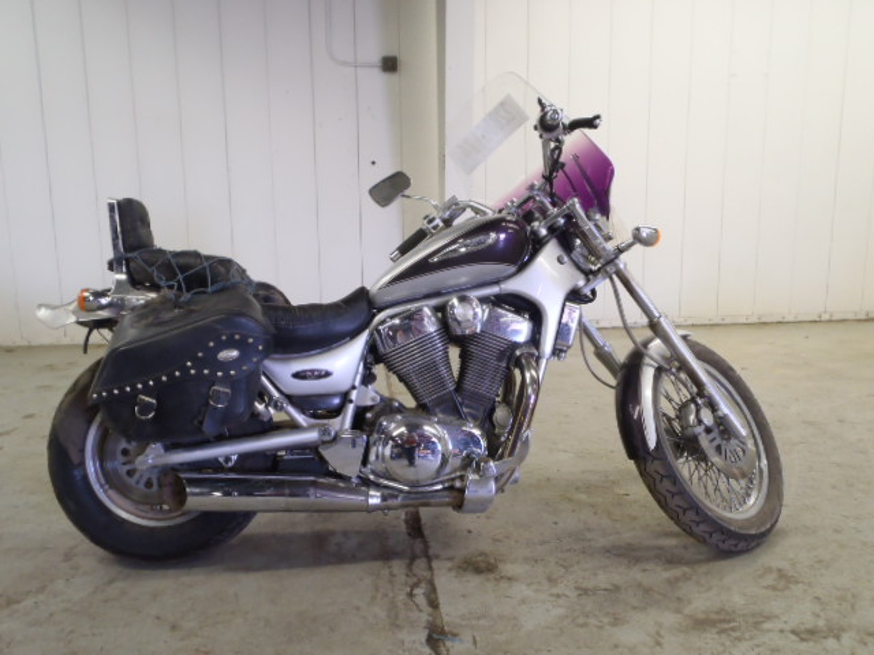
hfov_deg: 63.4
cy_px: 328
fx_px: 707
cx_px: 437
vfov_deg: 49.7
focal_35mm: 28
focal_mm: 5
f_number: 3.5
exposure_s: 1/20
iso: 200
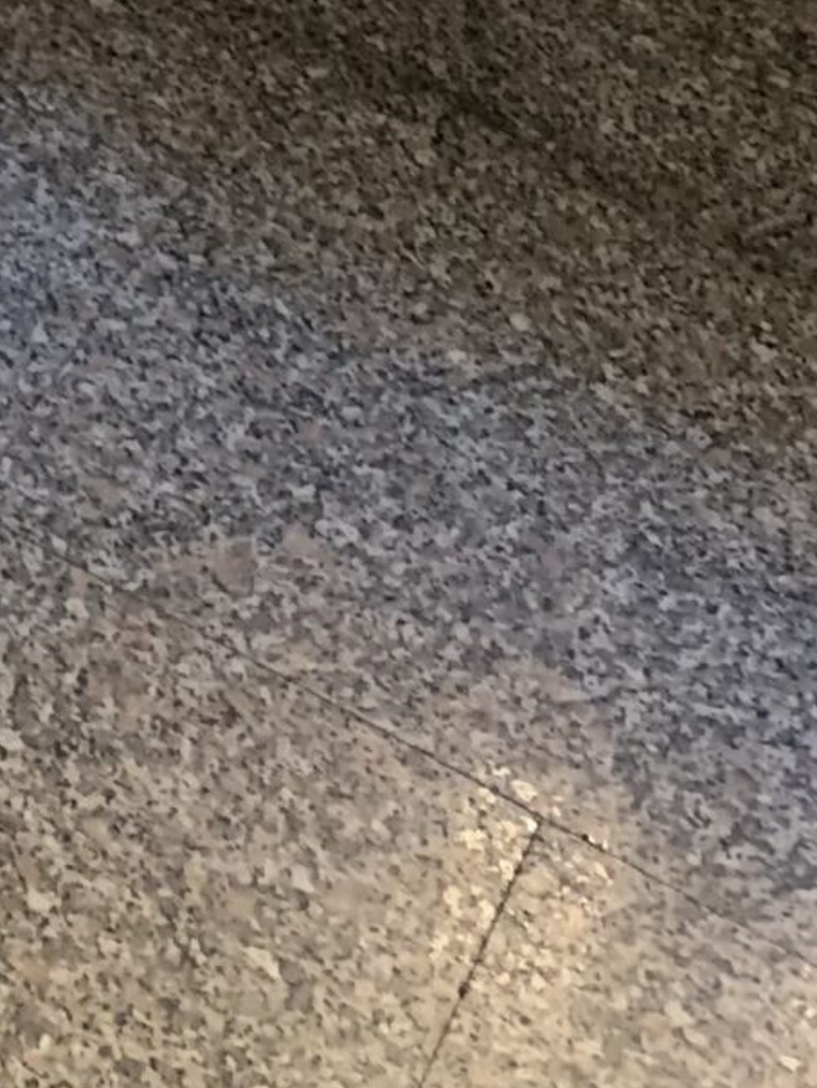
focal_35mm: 110
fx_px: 3460
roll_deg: -0.4
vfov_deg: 15.6
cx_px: -855
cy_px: -818
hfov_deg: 11.9
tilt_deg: -27.4
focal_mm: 4.25
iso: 400
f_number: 1.8
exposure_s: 1/37
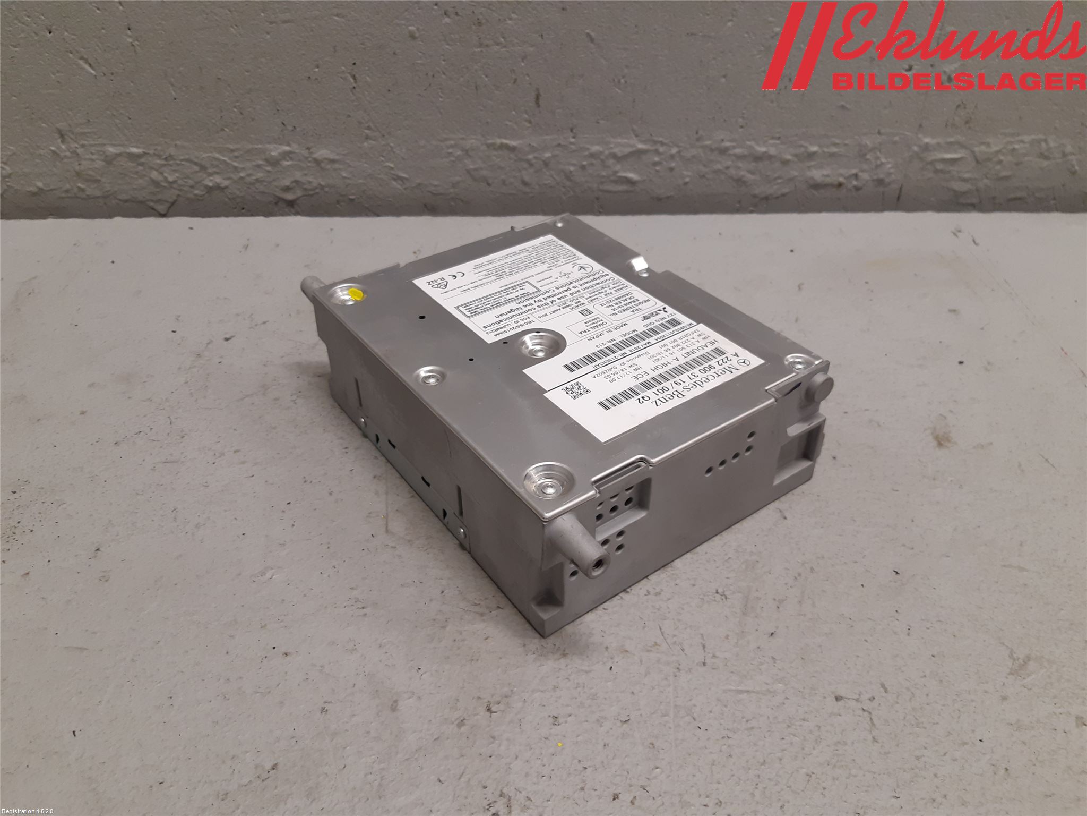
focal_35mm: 26
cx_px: 544
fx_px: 816
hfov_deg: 67.3
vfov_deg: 53.1
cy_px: 408
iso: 100
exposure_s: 1/50
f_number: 1.7
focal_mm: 3.93
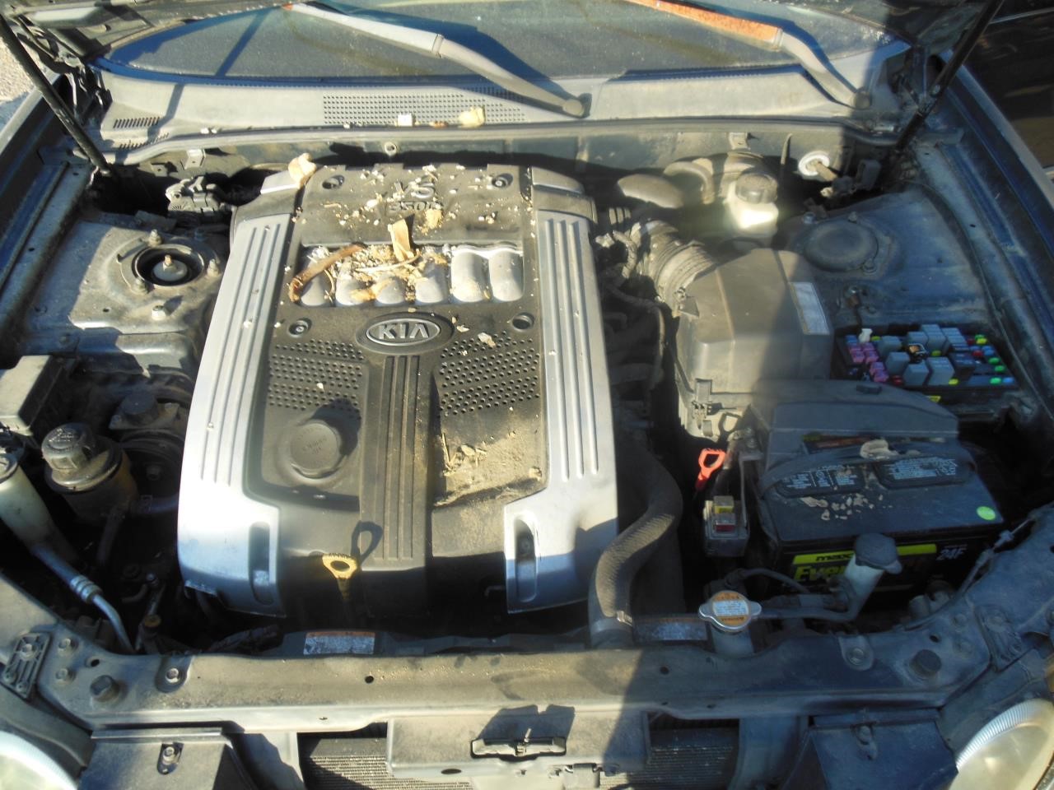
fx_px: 761
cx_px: 527
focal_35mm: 25
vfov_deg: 54.9
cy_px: 395
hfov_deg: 69.4
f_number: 3.2
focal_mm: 4.5
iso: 125
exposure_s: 1/250
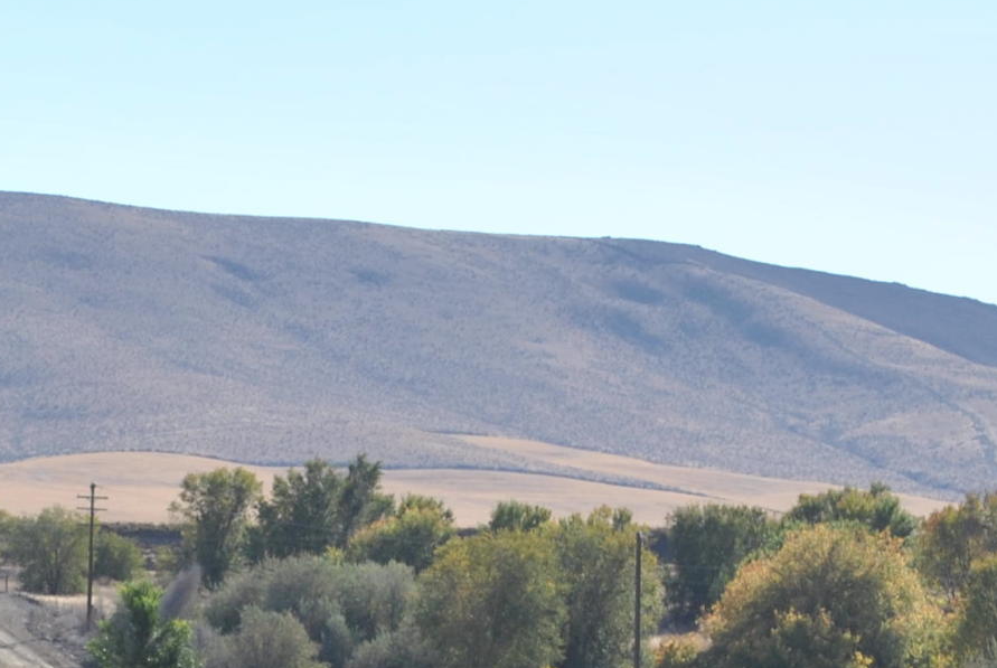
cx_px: 112
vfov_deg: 5.0
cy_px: 686
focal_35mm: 278
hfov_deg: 7.4
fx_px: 7702
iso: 100
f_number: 8
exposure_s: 1/250
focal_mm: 55
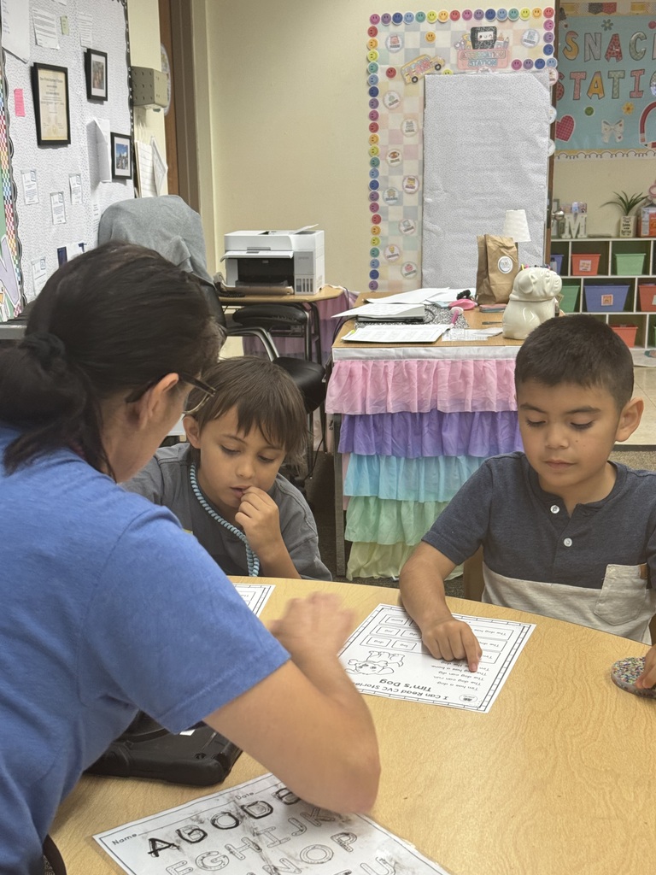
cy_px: 438
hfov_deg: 30.3
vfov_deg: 39.7
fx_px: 1213
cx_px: 328
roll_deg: +2.1
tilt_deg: -13.1
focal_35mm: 48
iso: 125
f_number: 1.78
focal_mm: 6.76
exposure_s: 1/60
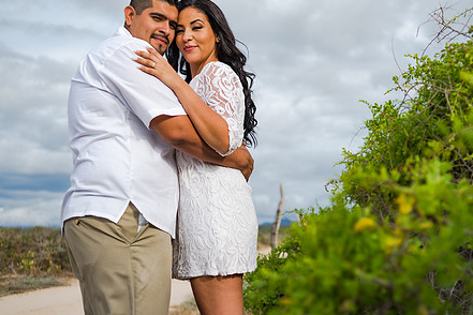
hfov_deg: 42.6
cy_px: 128
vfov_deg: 29.2
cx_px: 269
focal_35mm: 46
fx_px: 604
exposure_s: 1/1250
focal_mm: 35
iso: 50
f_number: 2.8
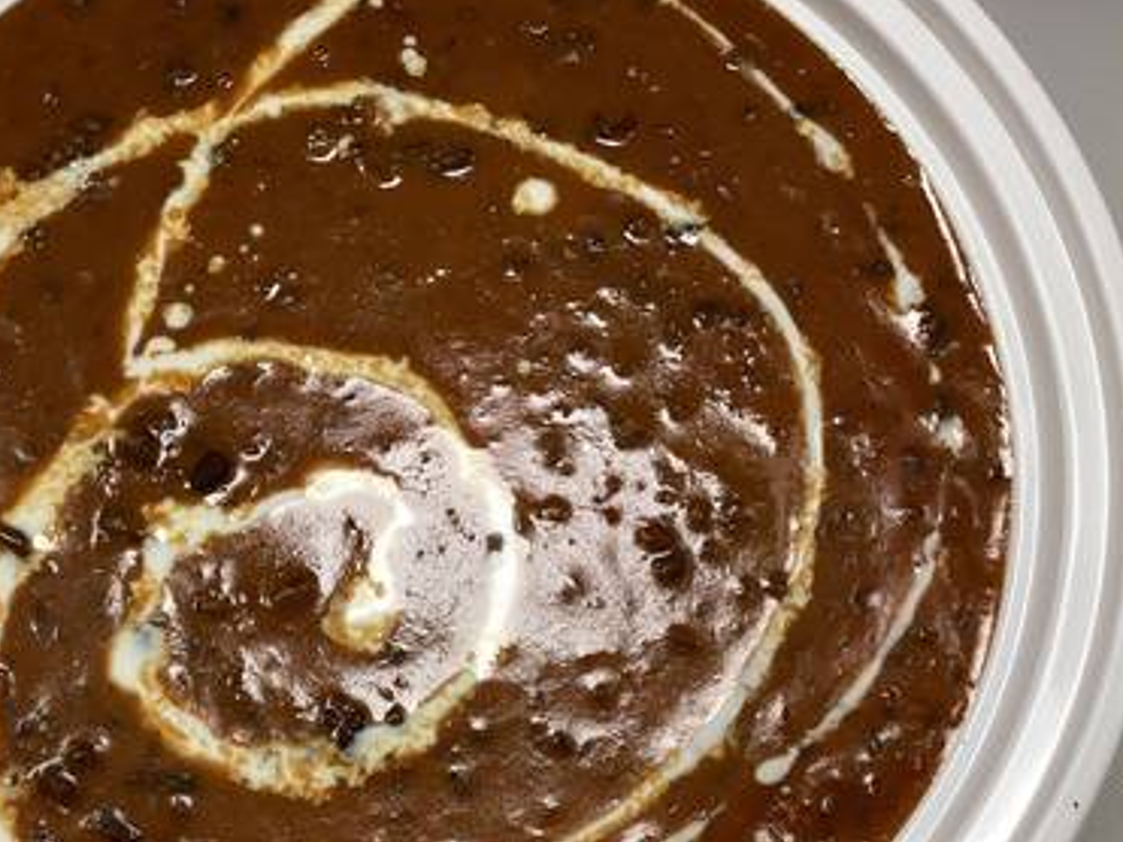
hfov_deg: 38.2
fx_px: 1589
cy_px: 494
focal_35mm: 49
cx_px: 321
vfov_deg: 29.6
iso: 80
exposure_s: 1/60
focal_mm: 3.3
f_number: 2.4
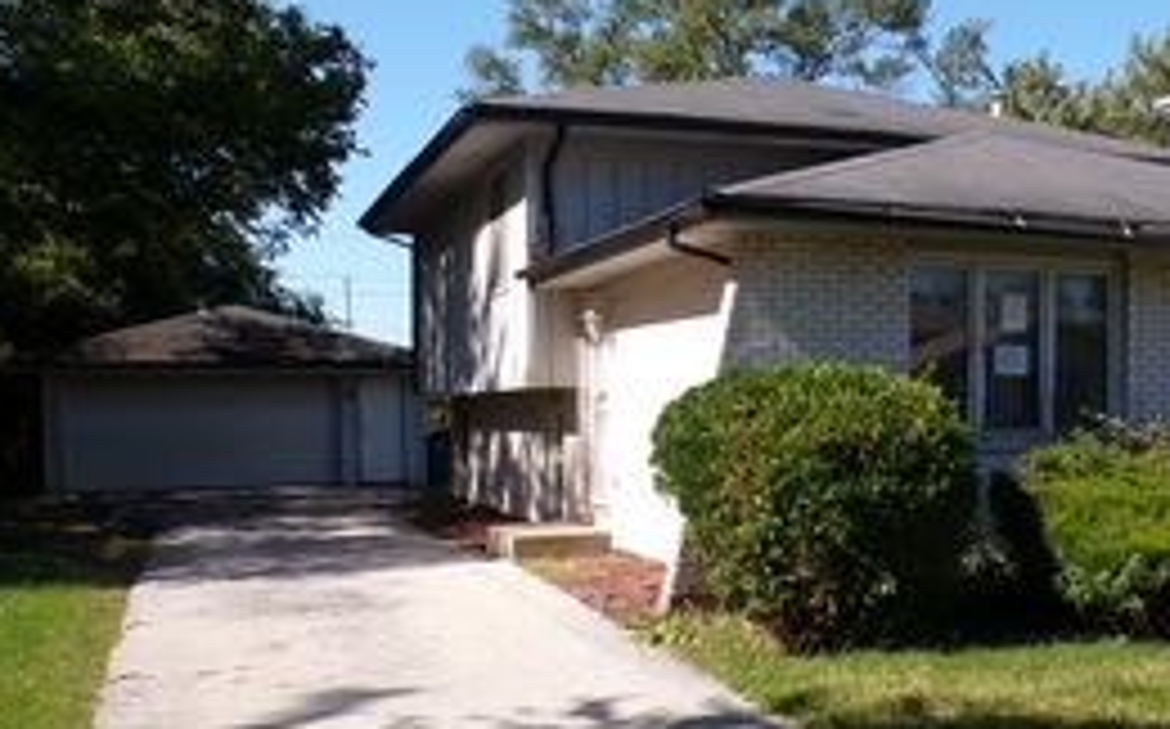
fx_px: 1561
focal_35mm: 49
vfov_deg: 26.2
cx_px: 927
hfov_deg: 39.6
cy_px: 430
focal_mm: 4.3
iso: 100
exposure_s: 1/480
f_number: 4.4
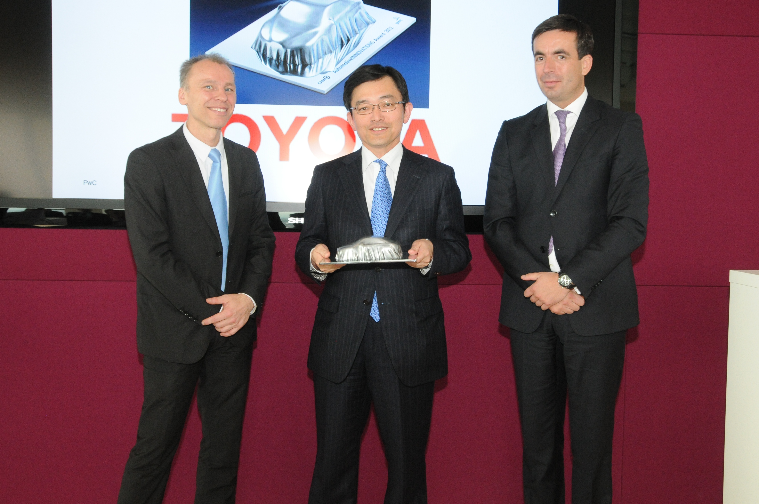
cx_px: 386
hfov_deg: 45.5
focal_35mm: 43
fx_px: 905
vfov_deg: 31.1
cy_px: 237
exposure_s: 1/60
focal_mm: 26
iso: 1250
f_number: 6.3
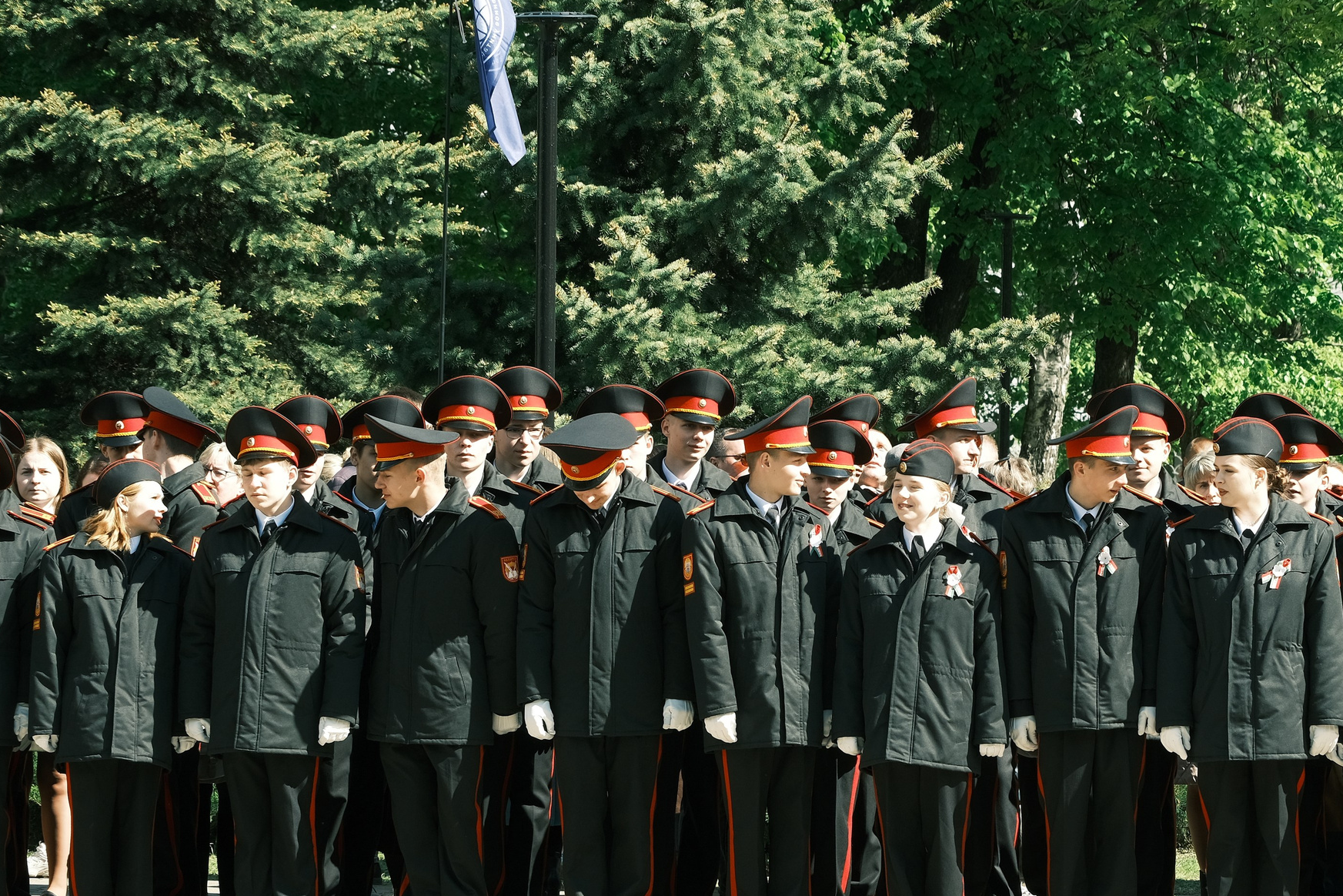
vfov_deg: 8.9
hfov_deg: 13.3
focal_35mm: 154
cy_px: 601
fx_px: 5746
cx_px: 960
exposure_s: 1/200
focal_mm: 70
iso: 250
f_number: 7.1
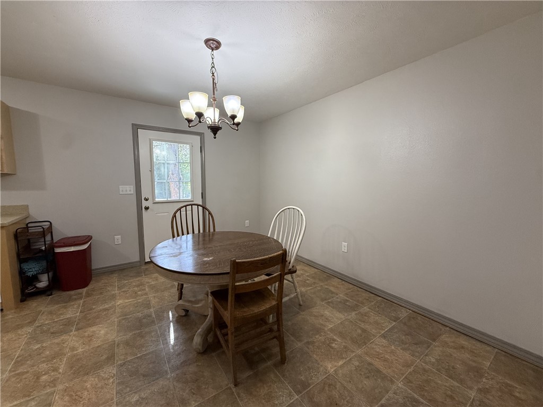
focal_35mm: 14
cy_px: 204
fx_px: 220
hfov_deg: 102.1
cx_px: 272
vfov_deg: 85.7
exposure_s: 1/120
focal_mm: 2.22
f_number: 2.2
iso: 250
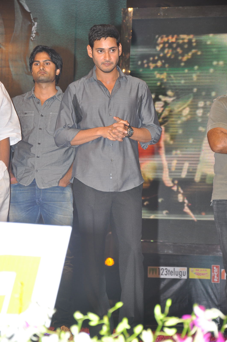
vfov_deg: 15.2
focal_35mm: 135
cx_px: 114
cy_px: 171
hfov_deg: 10.1
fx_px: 1281
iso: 400
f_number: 6.3
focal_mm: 90
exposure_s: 1/125
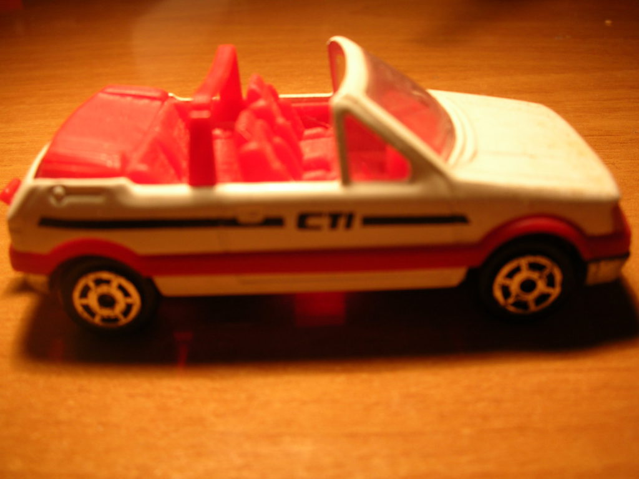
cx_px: 320
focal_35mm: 35
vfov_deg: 40.7
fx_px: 646
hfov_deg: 52.6
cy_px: 240
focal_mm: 5.8
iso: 50
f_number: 3
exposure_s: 1/12
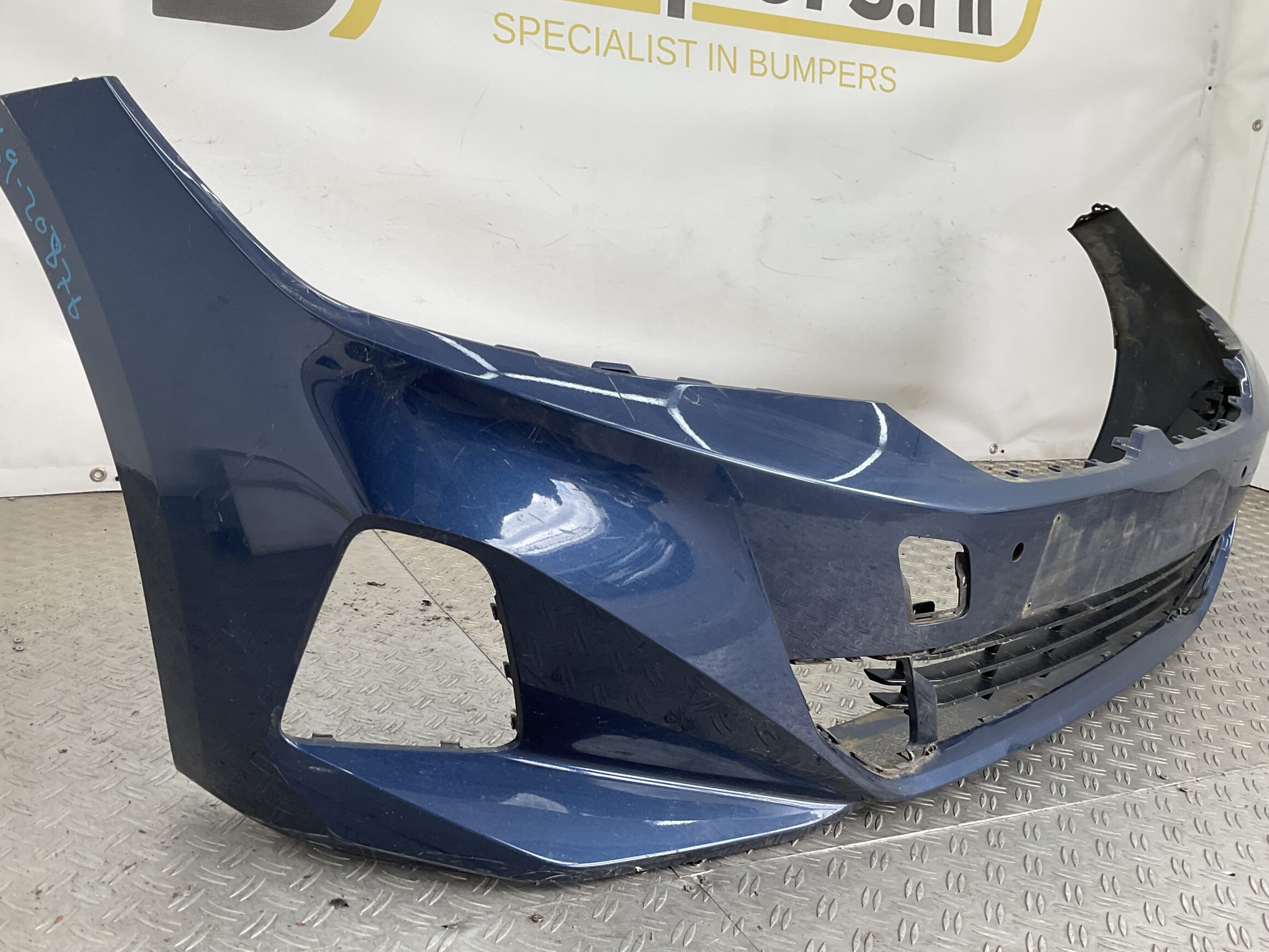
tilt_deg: -14.9
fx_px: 1173
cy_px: 517
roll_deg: -8.0
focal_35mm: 32
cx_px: 586
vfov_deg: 44.1
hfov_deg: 56.8
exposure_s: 1/125
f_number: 1.8
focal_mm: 3
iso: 16
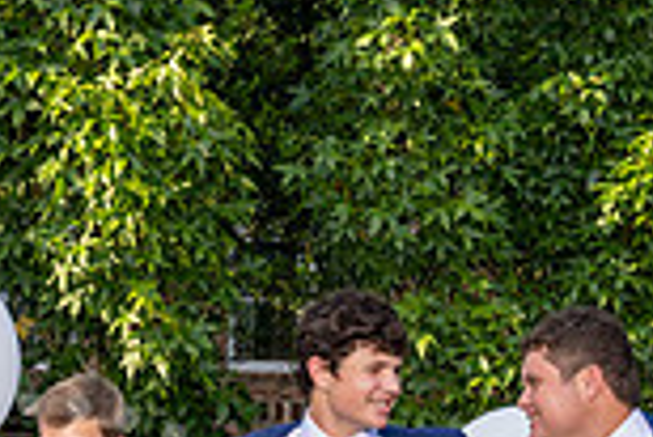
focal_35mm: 161
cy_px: 754
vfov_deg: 8.3
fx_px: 2923
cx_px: 22
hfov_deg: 12.6
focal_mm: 40
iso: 400
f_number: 8
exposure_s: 1/100
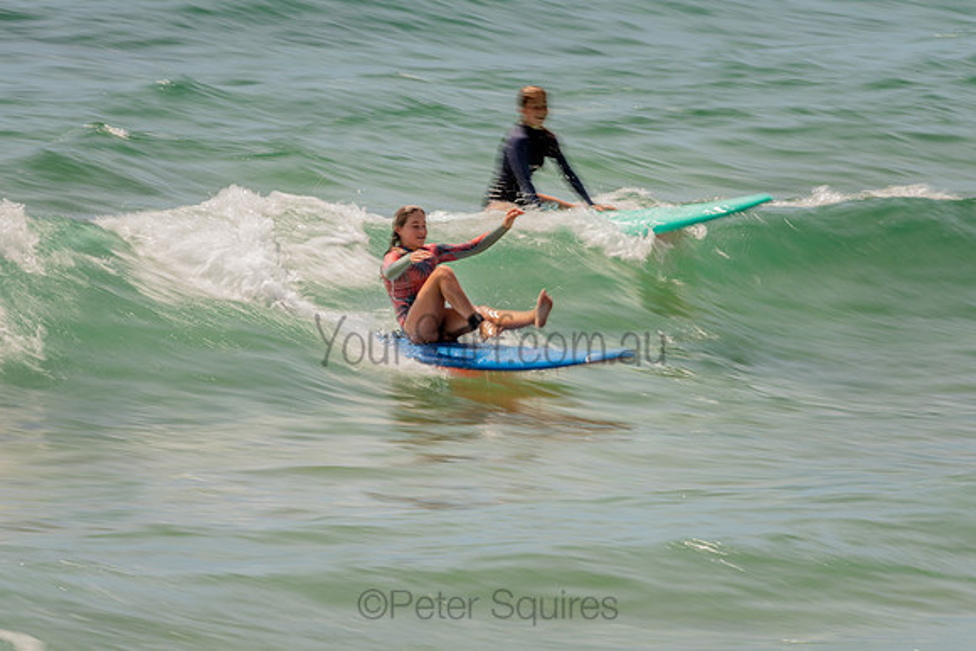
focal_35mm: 613
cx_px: 426
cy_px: 284
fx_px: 16623
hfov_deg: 3.4
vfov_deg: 2.2
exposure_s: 1/20
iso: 64
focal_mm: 500
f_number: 16
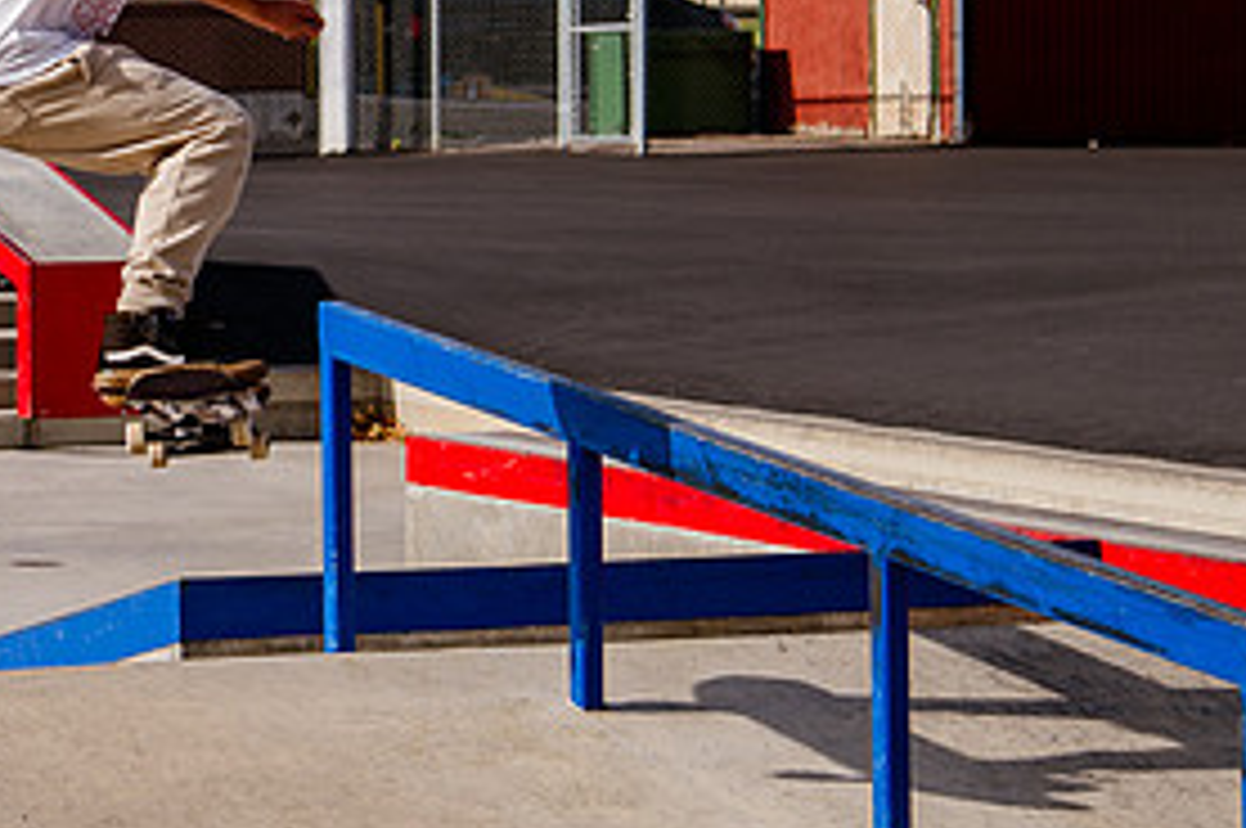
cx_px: -69
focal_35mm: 173
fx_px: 5981
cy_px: 70
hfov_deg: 11.7
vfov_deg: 7.9
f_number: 5
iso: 200
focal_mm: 55
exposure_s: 1/1000
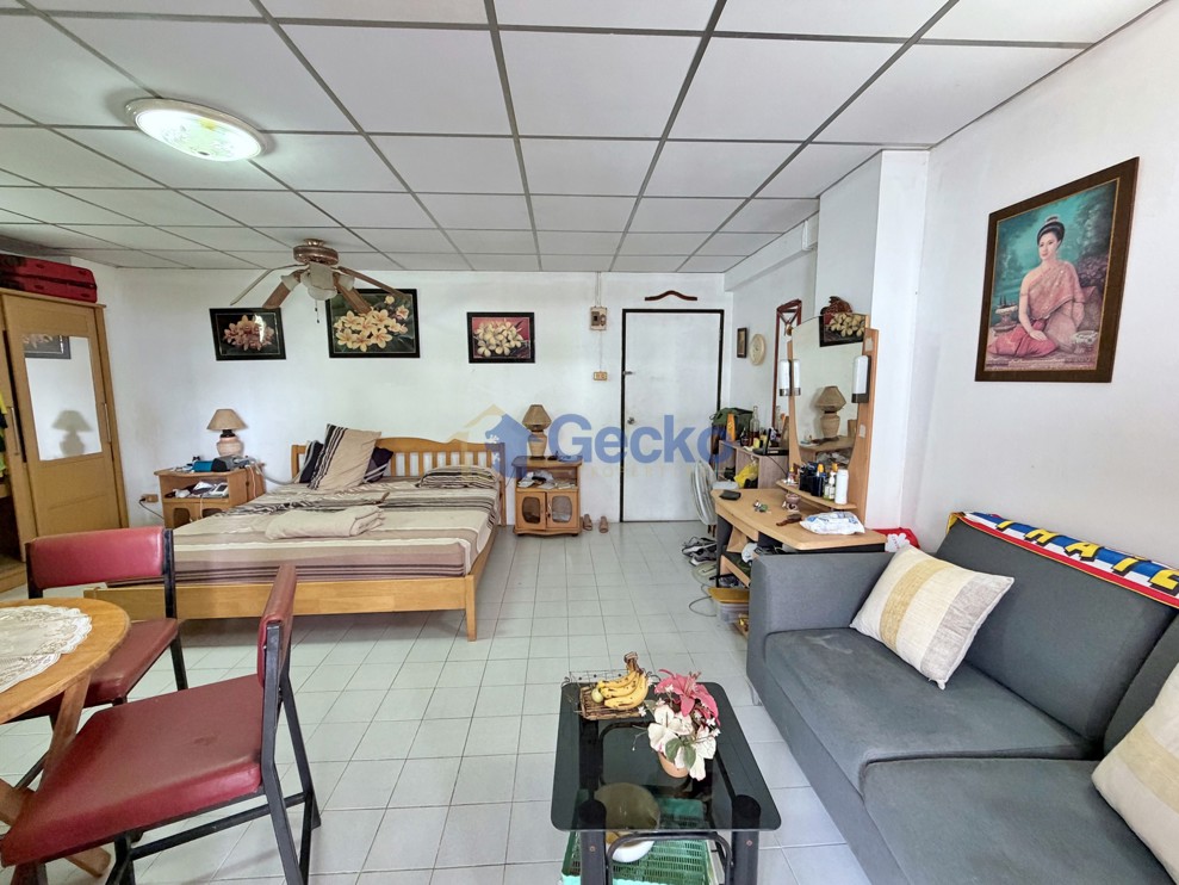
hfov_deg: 102.1
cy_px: 442
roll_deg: +1.5
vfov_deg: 85.7
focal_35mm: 14
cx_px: 590
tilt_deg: -6.8
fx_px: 477
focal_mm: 2.22
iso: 320
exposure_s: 1/50
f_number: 2.2
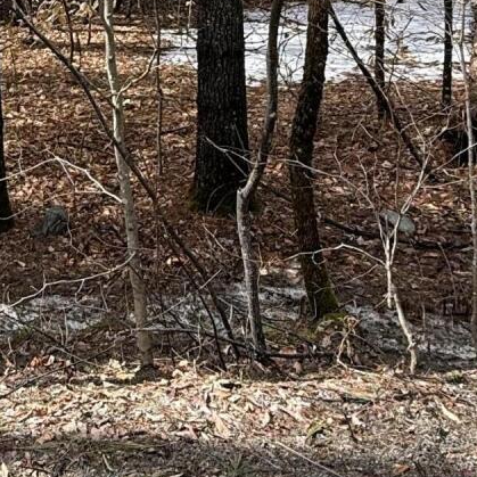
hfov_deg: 27.8
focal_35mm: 59
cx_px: 32
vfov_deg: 27.5
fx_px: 920
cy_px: 10
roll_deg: +1.6
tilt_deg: -11.3
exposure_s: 1/307
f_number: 2.2
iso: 50
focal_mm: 2.22
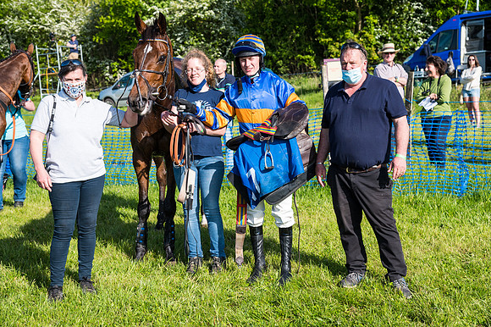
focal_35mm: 62
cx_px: 246
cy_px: 164
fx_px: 845
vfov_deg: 21.9
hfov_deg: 32.4
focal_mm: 62
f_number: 5
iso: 250
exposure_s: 1/640
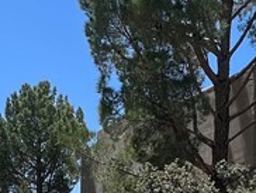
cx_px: 82
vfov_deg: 17.9
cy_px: 297
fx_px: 541
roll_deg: -0.8
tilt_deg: -1.4
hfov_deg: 26.5
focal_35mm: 73
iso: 32
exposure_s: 1/1815
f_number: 1.8
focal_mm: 1.57
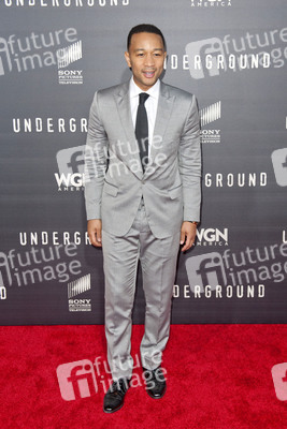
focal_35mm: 45
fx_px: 538
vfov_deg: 43.6
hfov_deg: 29.9
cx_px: 144
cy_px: 214
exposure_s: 1/400
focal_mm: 45
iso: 800
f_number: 4.5
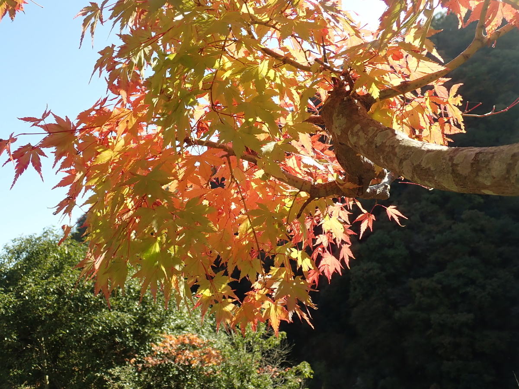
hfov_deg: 60.0
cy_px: 194
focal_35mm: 30
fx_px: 450
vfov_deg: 46.8
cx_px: 260
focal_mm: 5.5
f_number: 3.2
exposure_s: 1/320
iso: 100
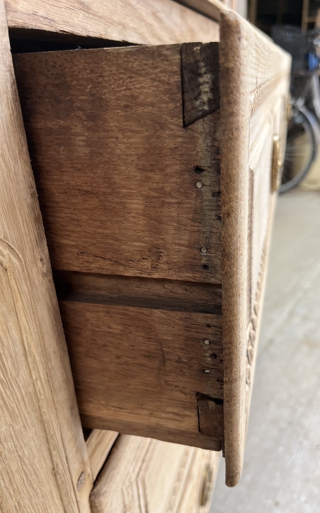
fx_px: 391
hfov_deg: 44.4
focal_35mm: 28
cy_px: 257
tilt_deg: -25.1
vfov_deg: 66.5
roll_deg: +2.2
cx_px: 189
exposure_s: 1/121
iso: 125
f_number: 1.6
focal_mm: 5.1
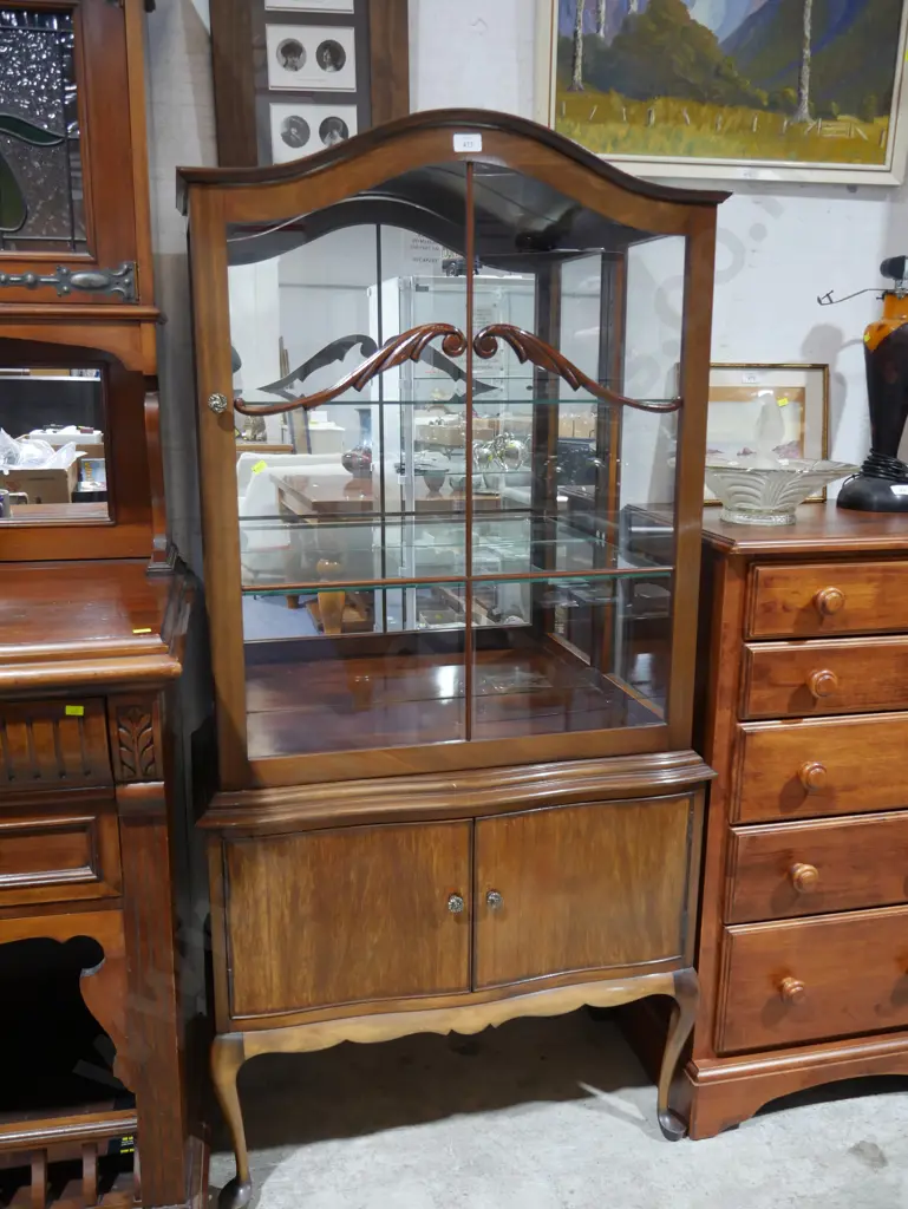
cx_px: 454
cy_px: 604
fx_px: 1048
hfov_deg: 46.8
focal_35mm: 30
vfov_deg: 59.9
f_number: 3.6
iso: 640
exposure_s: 1/60
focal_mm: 15
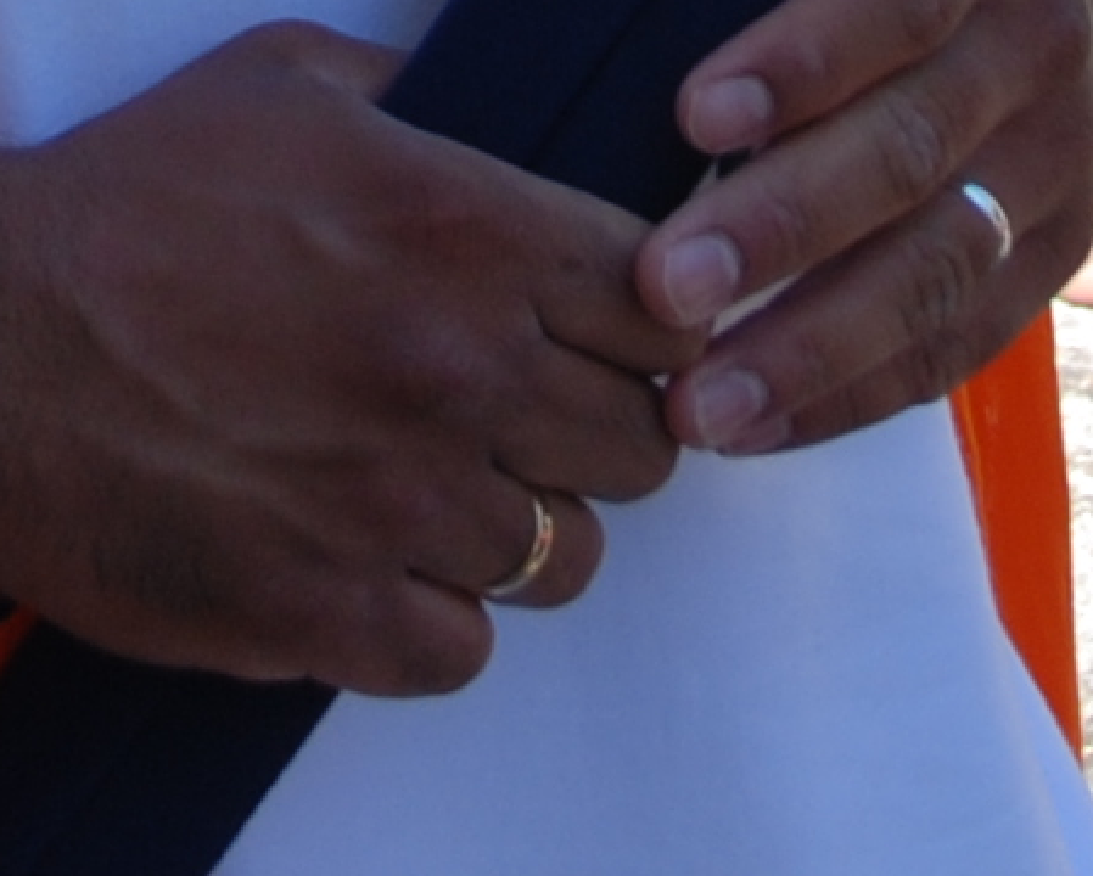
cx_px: 343
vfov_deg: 4.4
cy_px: -1840
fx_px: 11008
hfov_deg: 5.7
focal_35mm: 340
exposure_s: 1/160
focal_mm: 28
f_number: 6.3
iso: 100
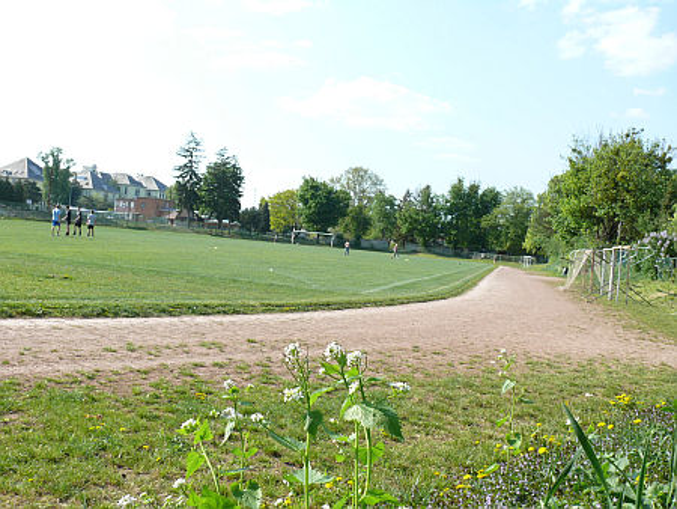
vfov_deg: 40.7
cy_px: 254
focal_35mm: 35
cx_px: 338
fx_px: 685
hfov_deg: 52.6
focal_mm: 7.4
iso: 100
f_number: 5.6
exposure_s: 1/250
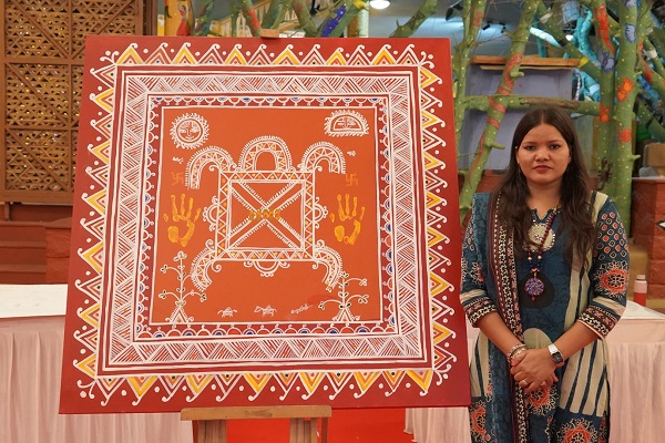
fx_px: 665
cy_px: 222
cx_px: 332
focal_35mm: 36
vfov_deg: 36.9
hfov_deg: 53.1
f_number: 4
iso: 6400
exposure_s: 1/125
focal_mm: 24
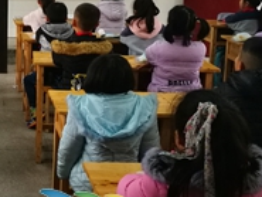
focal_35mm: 73
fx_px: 553
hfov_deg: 24.3
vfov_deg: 19.8
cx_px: -47
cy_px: 23
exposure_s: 1/33.3
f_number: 2.2
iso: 320
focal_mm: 4.5
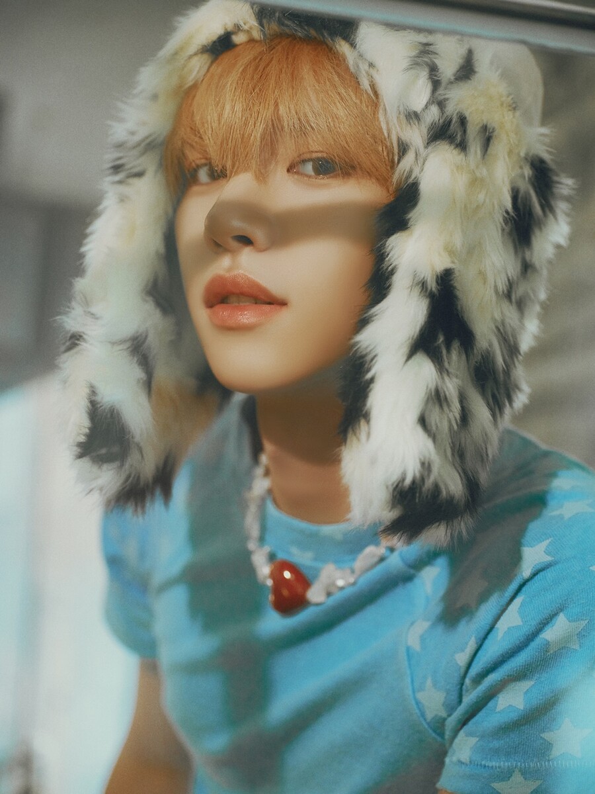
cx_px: 298
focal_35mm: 79
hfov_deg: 18.7
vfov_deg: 24.7
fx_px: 1811
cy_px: 397
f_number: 4
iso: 800
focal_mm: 100
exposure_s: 1/250
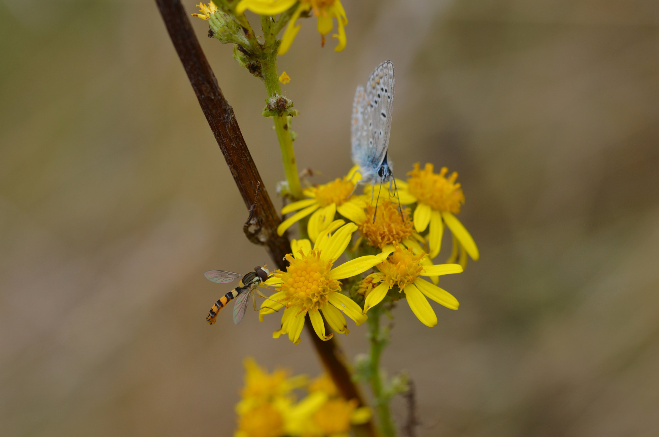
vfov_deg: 8.7
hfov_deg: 13.1
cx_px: 330
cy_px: 218
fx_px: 2877
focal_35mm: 158
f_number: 8
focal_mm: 105
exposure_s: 1/250
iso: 200
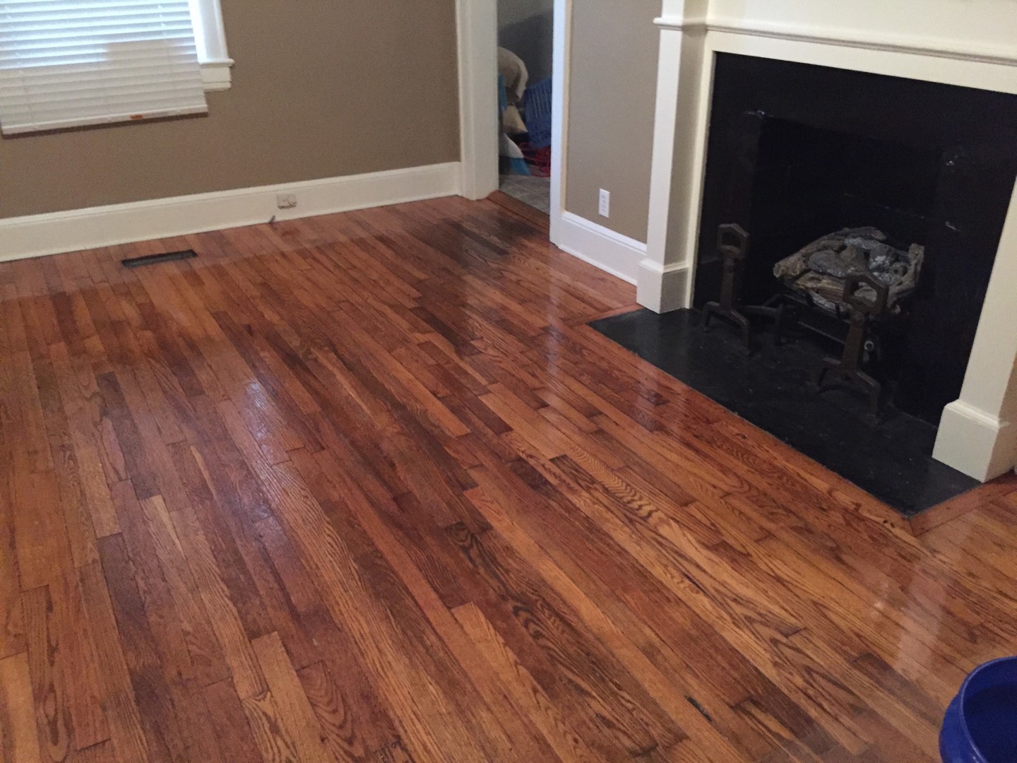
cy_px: 382
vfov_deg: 48.2
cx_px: 508
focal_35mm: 29
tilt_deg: -26.4
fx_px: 852
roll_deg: -1.7
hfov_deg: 61.7
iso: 400
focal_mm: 4.15
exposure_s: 1/15
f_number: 2.2
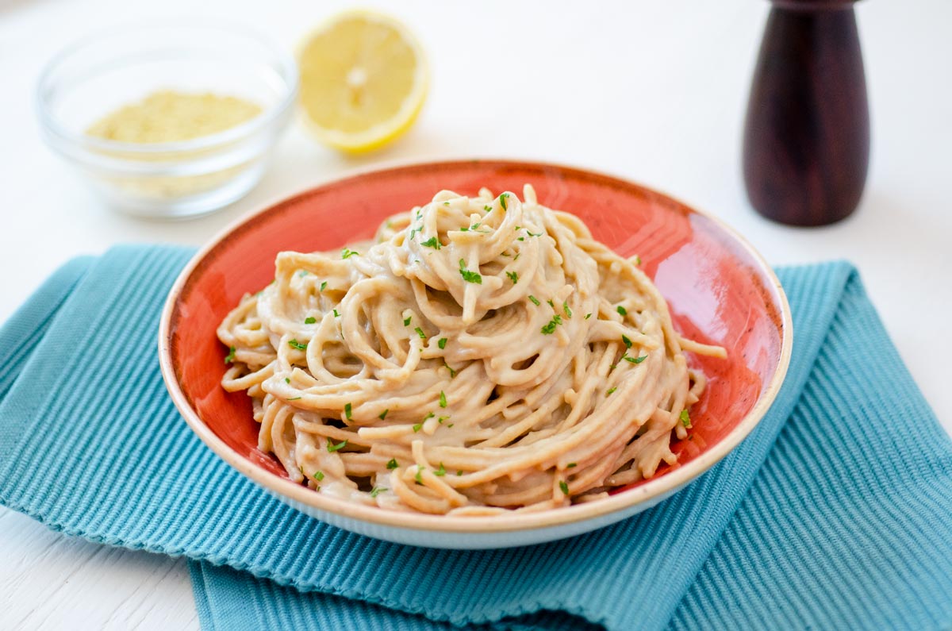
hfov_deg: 22.7
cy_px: 316
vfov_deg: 15.1
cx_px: 476
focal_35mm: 90
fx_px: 2375
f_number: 3.2
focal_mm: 60
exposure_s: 1/40
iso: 800
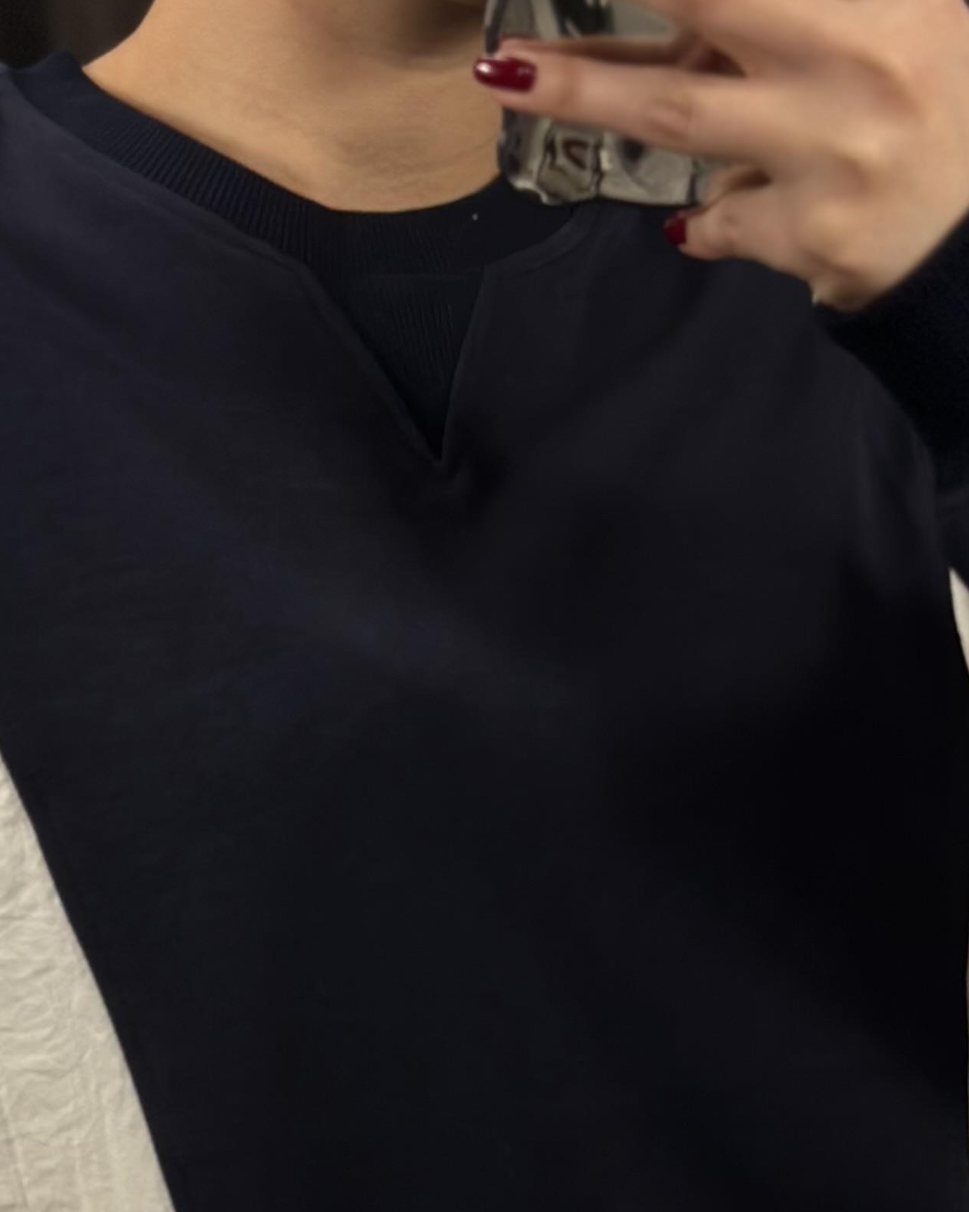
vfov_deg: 15.7
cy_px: 1264
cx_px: 226
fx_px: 4302
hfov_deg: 12.8
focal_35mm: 120
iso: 100
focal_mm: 6.86
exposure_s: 1/100
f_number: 1.78
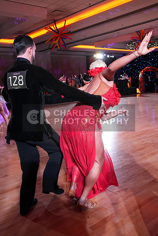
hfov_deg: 40.0
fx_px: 217
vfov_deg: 57.2
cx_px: 79
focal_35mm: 33
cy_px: 118
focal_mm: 33
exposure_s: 1/400
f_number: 5
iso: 5000
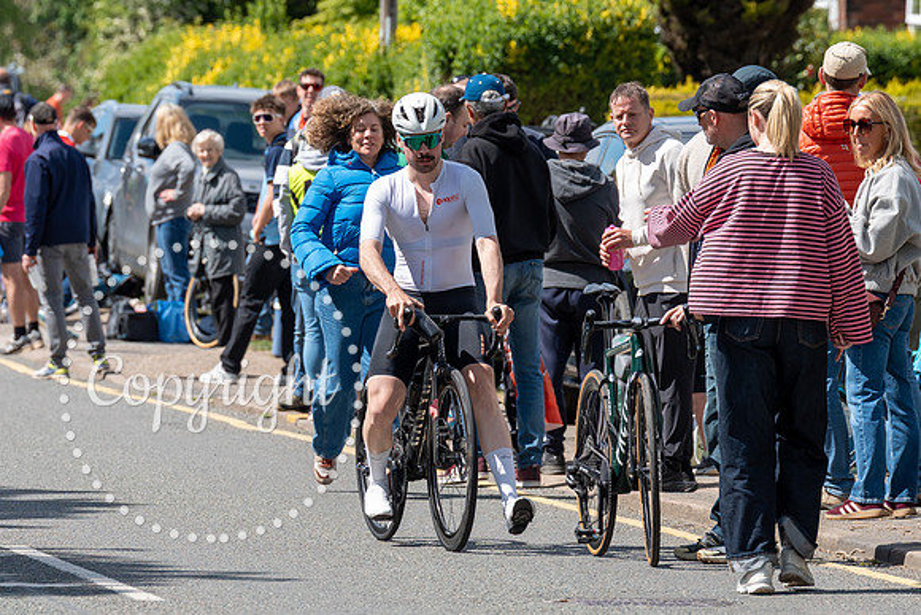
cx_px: 342
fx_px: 8738
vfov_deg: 4.0
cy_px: 243
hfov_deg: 6.0
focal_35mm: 341
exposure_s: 1/1000
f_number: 5.6
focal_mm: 200
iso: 320
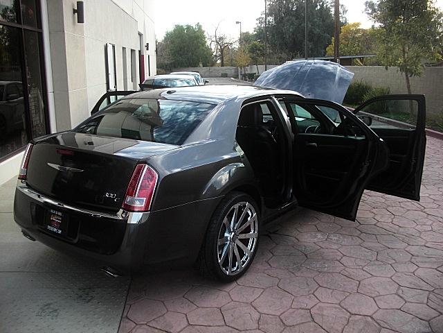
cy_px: 166
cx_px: 222
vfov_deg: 39.7
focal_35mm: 36
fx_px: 461
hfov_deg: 51.4
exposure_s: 1/100
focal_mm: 6.3
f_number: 2.8
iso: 50
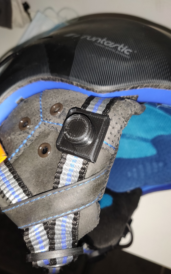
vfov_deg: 68.4
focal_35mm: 27
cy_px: 139
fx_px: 201
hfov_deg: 45.9
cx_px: 97
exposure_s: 1/50
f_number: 1.7
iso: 250
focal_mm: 4.25
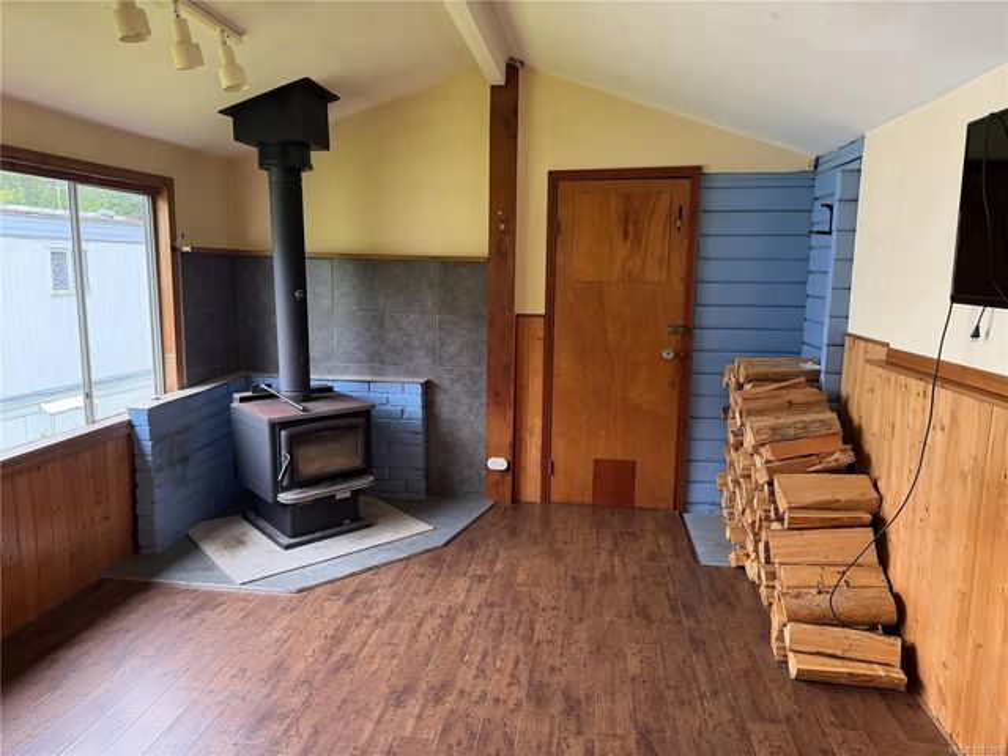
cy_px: 378
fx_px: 699
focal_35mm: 24
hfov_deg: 71.6
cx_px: 504
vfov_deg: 56.8
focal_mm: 6.76
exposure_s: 1/150
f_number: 1.78
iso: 200
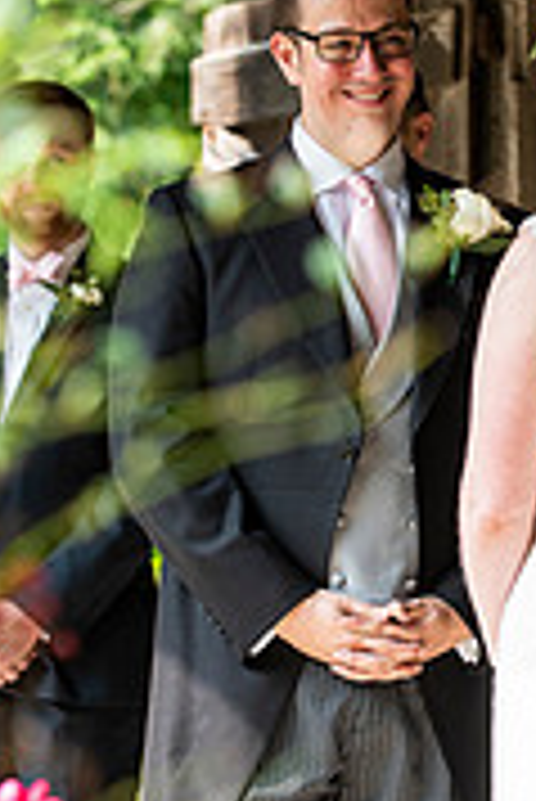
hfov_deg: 5.3
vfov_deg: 8.0
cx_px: 446
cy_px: 356
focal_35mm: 258
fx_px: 5750
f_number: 3.5
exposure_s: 1/640
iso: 400
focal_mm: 102
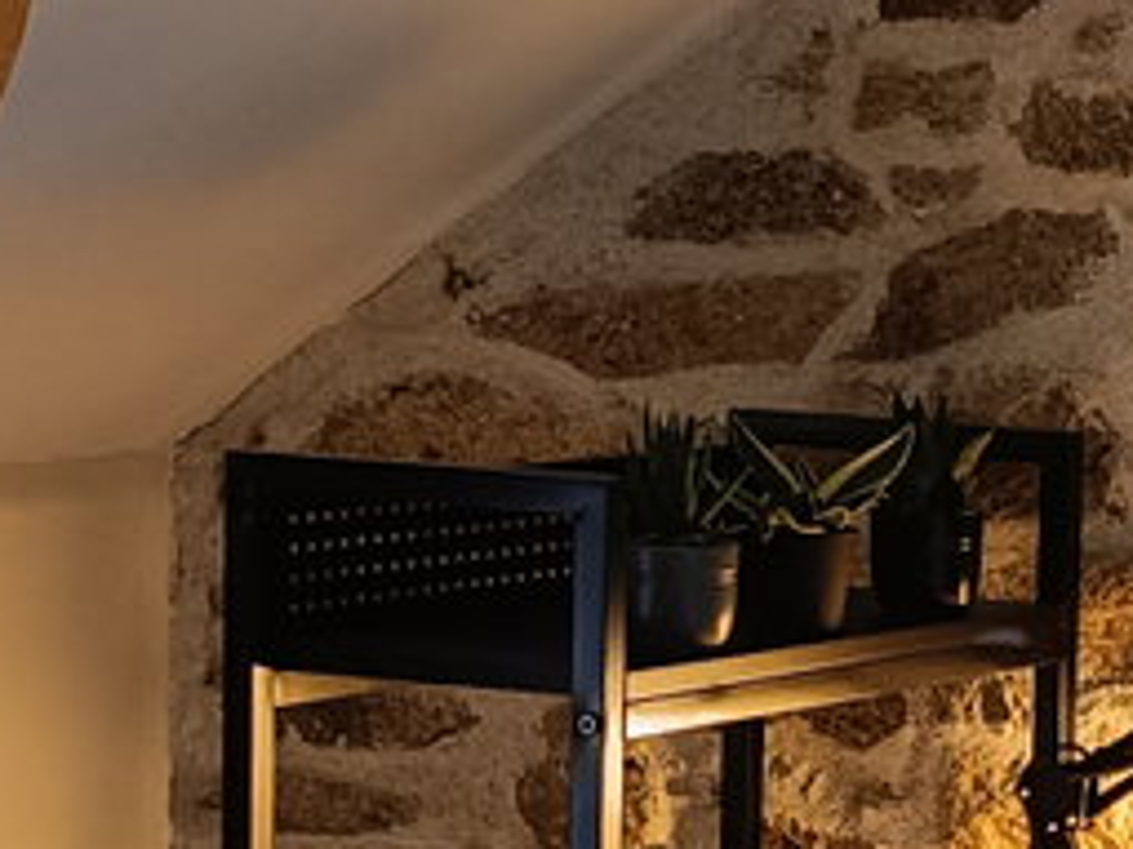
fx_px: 5333
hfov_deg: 12.0
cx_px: 1164
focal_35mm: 163
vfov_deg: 9.1
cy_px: 782
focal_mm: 4.94
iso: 471
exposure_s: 1/101
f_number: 1.5
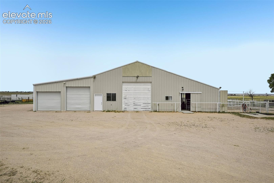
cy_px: 92
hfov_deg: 84.0
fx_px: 152
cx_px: 137
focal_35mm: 20
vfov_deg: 61.9
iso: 64
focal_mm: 20
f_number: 10
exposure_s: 1/320
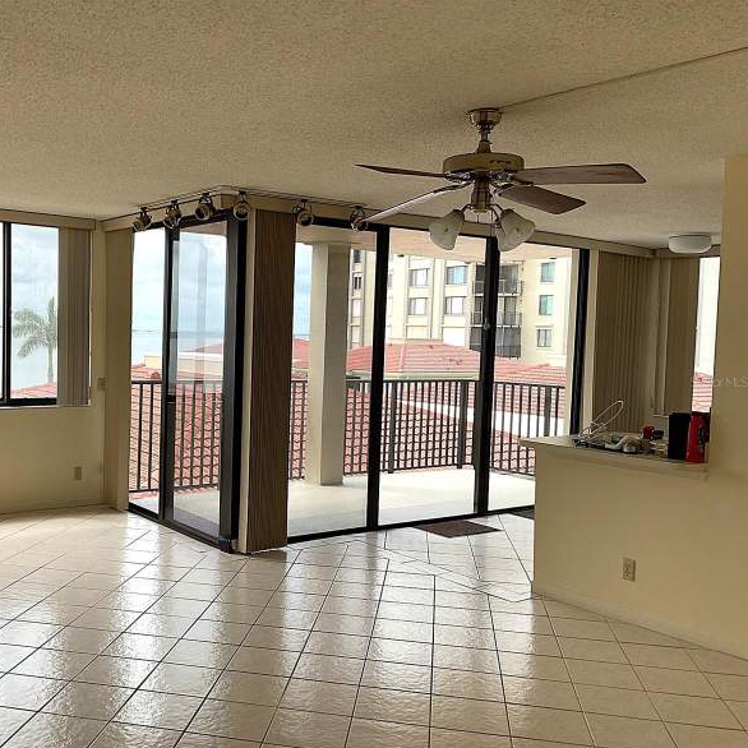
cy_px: 382
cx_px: 240
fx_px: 856
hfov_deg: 46.4
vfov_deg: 47.2
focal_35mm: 35
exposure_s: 1/842
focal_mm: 3
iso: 16
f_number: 1.8
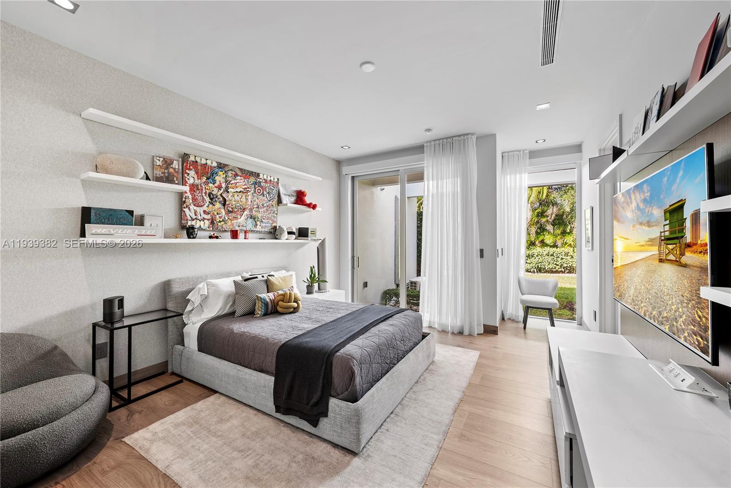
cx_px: 366
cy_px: 244
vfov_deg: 81.3
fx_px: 284
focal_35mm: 14
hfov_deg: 104.2
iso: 400
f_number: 8
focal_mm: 14
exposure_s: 1/3
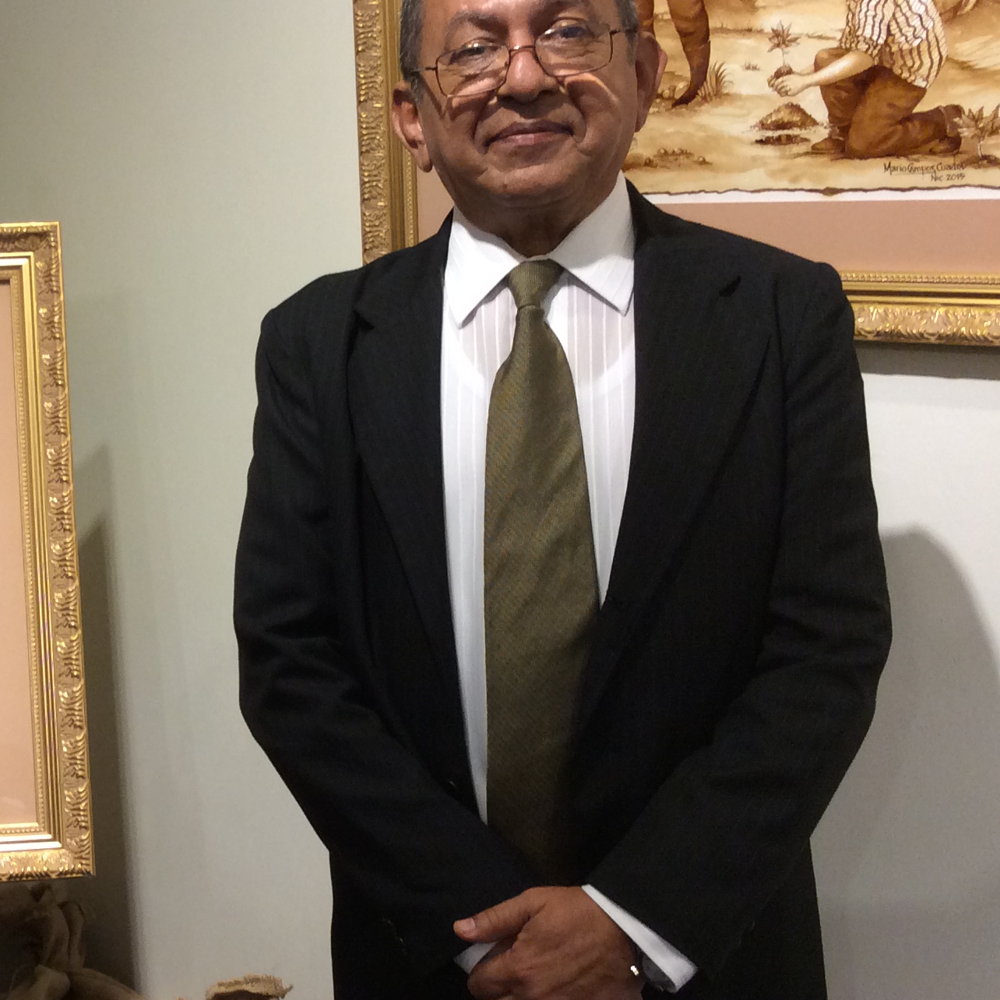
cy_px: 490
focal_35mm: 57
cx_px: 105
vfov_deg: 30.0
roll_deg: +1.1
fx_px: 1863
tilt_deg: -8.6
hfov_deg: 28.9
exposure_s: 1/24
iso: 80
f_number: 2.4
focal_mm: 3.3
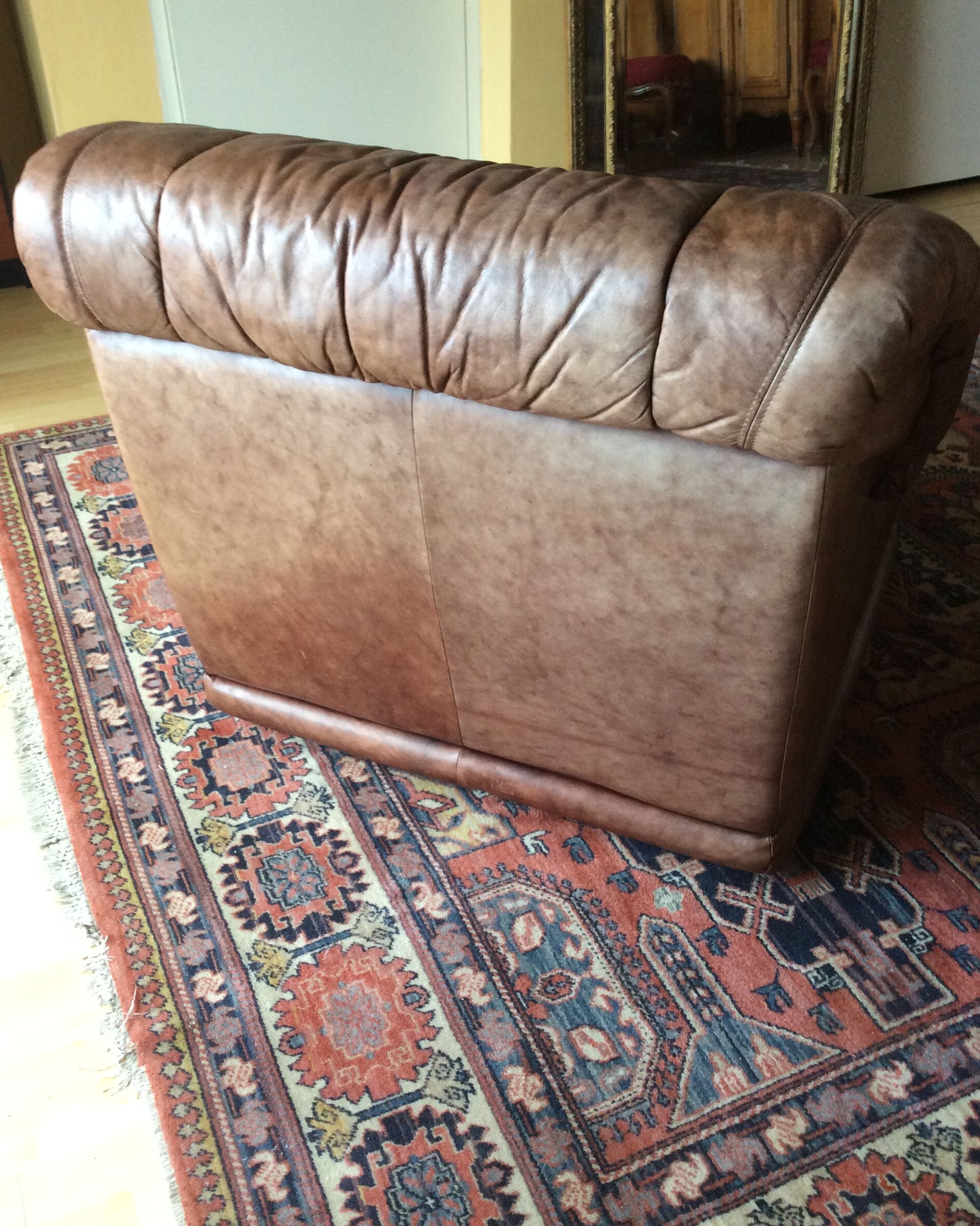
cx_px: 494
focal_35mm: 34
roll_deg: -0.2
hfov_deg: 43.4
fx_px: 1233
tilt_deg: -36.3
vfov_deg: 52.8
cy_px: 620
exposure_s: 1/25
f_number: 2.4
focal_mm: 3.3
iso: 80
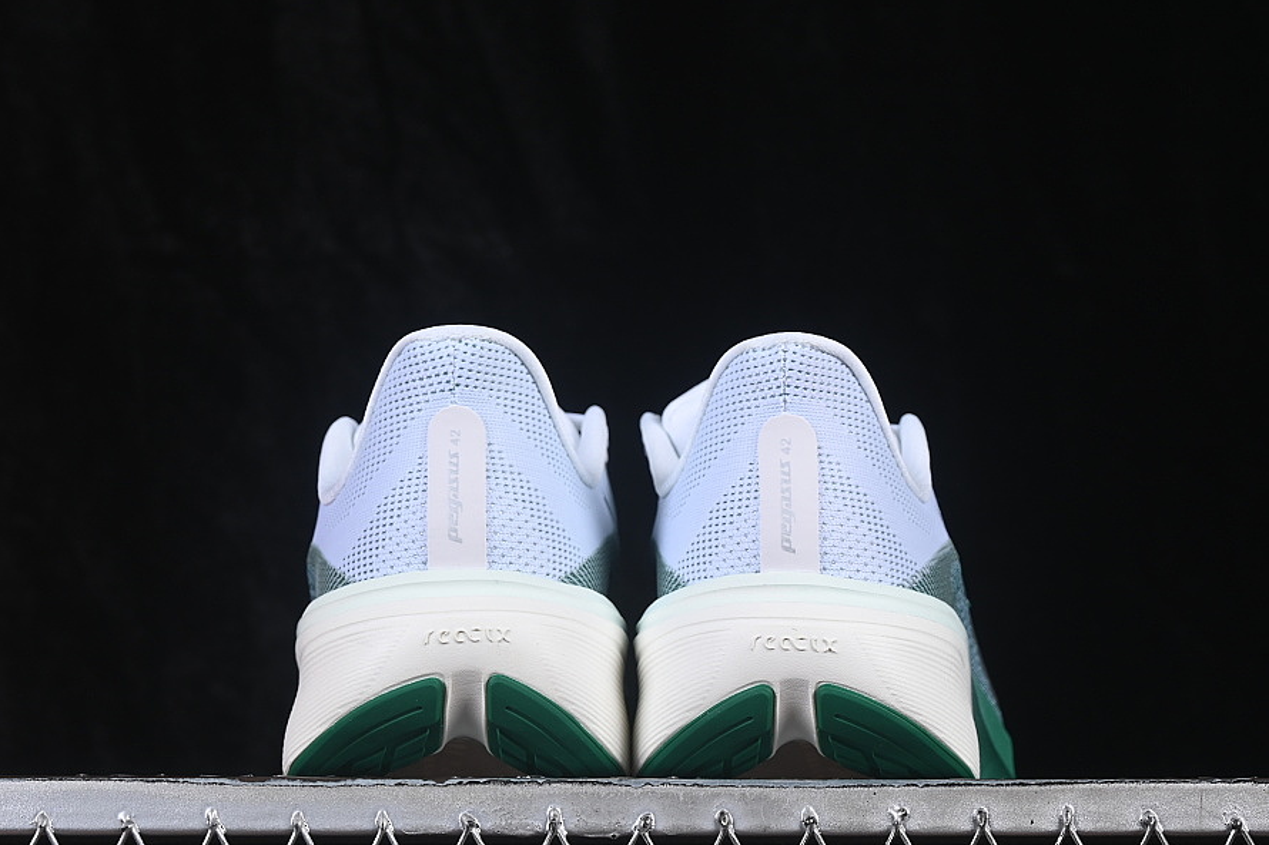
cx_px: 650
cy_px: 460
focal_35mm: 91
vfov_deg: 15.0
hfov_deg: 22.4
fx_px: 3207
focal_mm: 50
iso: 160
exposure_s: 1/80
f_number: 8
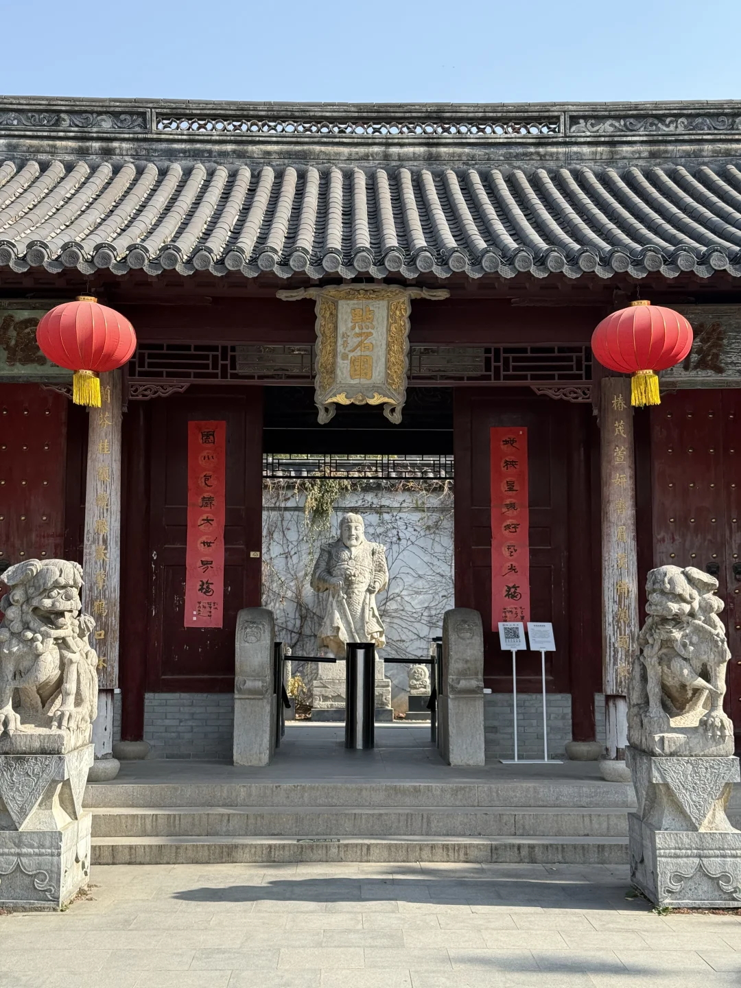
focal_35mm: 48
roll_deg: -0.1
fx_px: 1370
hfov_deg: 30.3
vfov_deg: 39.7
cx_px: 370
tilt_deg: +6.8
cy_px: 494
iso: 100
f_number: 1.78
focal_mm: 6.76
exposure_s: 1/1715
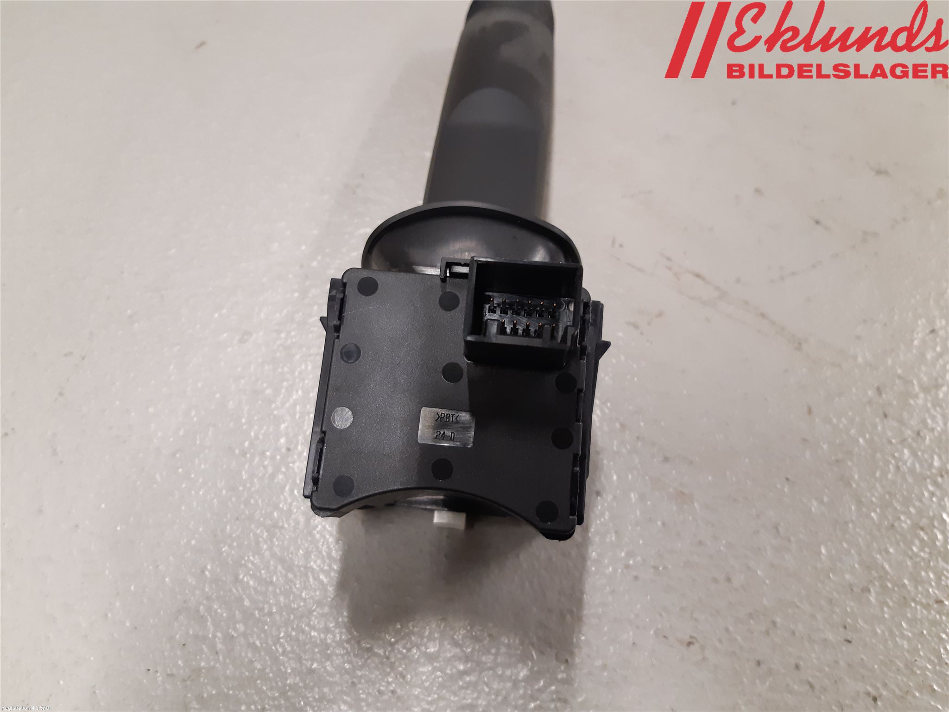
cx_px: 474
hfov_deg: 67.3
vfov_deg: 53.1
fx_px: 713
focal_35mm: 26
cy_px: 356
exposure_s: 1/50
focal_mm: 3.93
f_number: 1.7
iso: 200
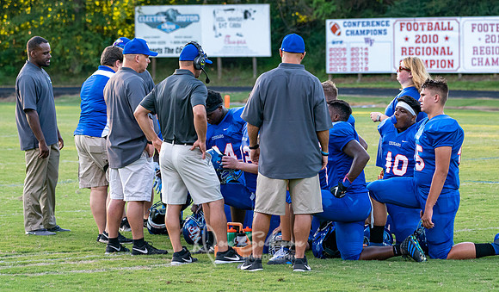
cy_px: 124
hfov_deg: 12.5
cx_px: 252
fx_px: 2284
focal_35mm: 171
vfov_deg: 7.3
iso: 4000
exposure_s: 1/1000
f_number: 5.6
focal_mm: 132
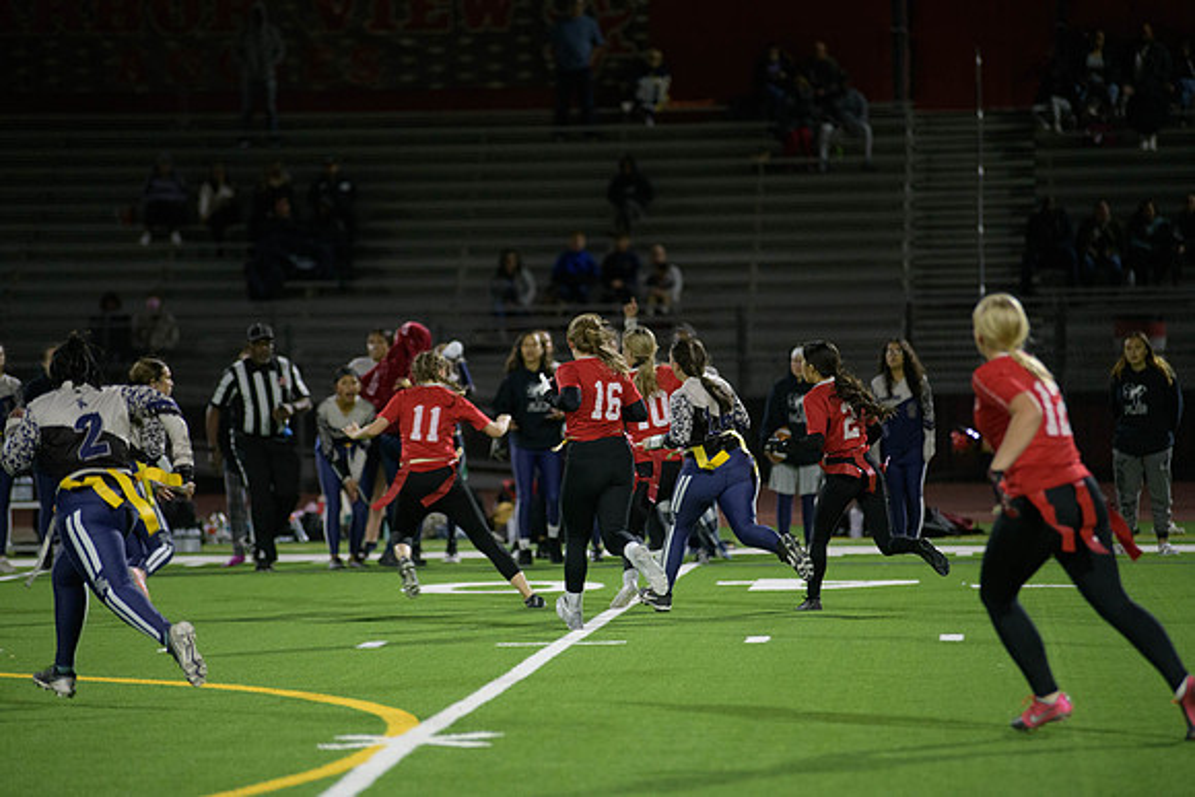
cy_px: 398
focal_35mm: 200
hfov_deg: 10.3
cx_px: 598
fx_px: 6640
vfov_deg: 6.9
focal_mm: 200
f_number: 2.8
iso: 3200
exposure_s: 1/640
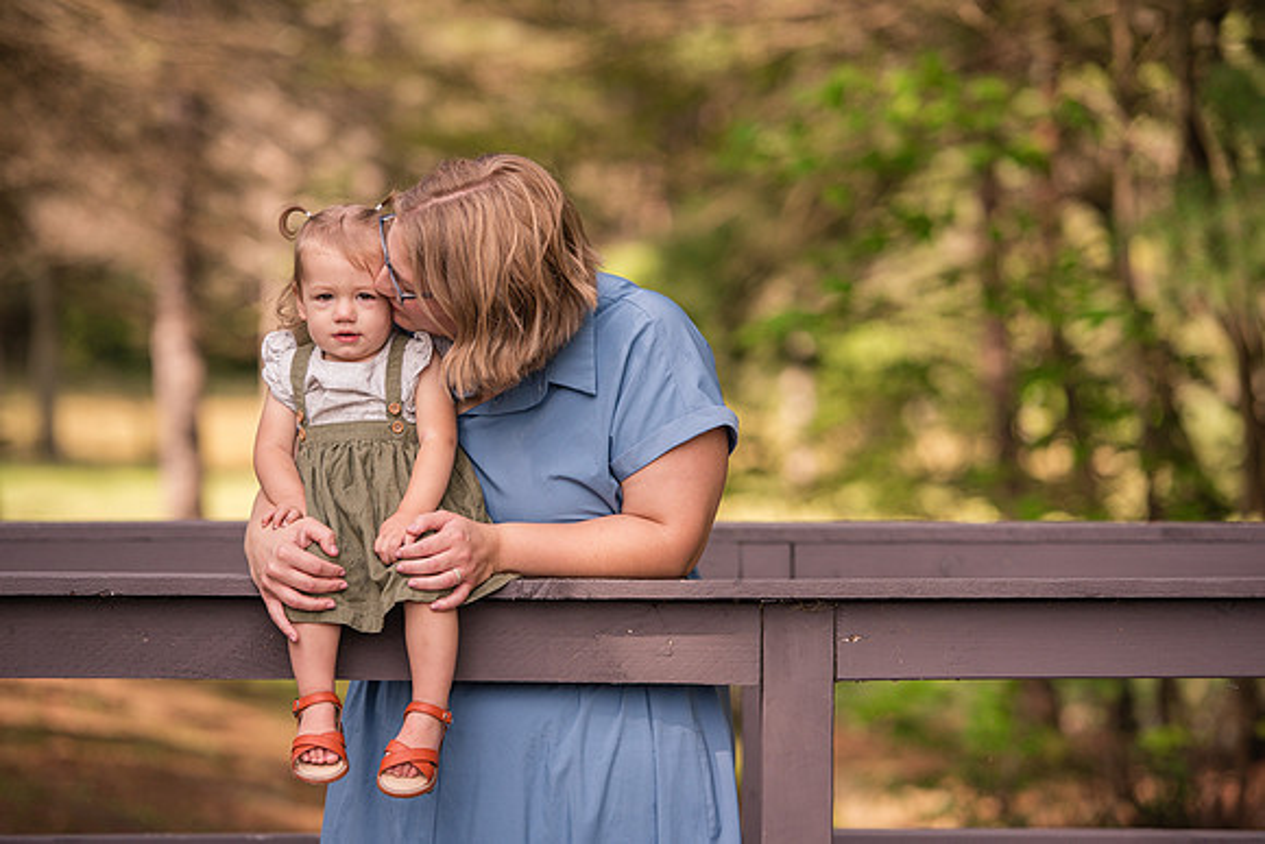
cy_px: 422
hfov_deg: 14.3
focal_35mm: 143
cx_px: 632
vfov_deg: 9.6
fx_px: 5030
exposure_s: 1/1000
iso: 400
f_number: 3.2
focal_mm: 140
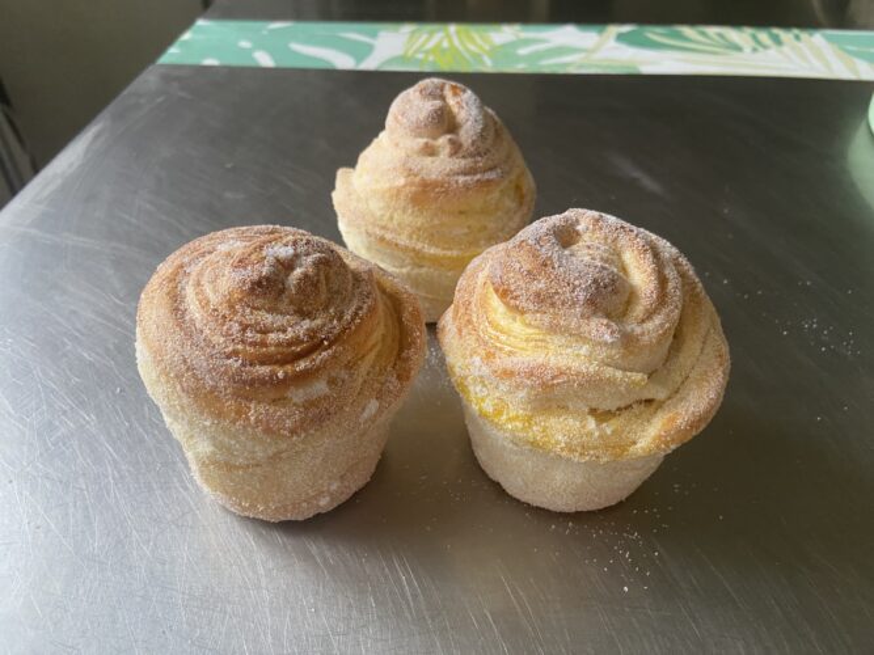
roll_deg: +0.4
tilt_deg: -41.9
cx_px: 437
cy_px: 328
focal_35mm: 26
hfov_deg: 67.3
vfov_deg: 53.0
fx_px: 656
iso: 160
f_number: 1.8
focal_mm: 4.25
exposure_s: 1/60
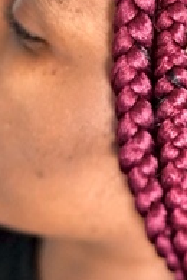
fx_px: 1200
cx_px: 274
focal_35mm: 154
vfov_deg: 13.3
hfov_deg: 8.7
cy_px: 171
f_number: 2
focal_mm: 50
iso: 3200
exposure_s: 1/160
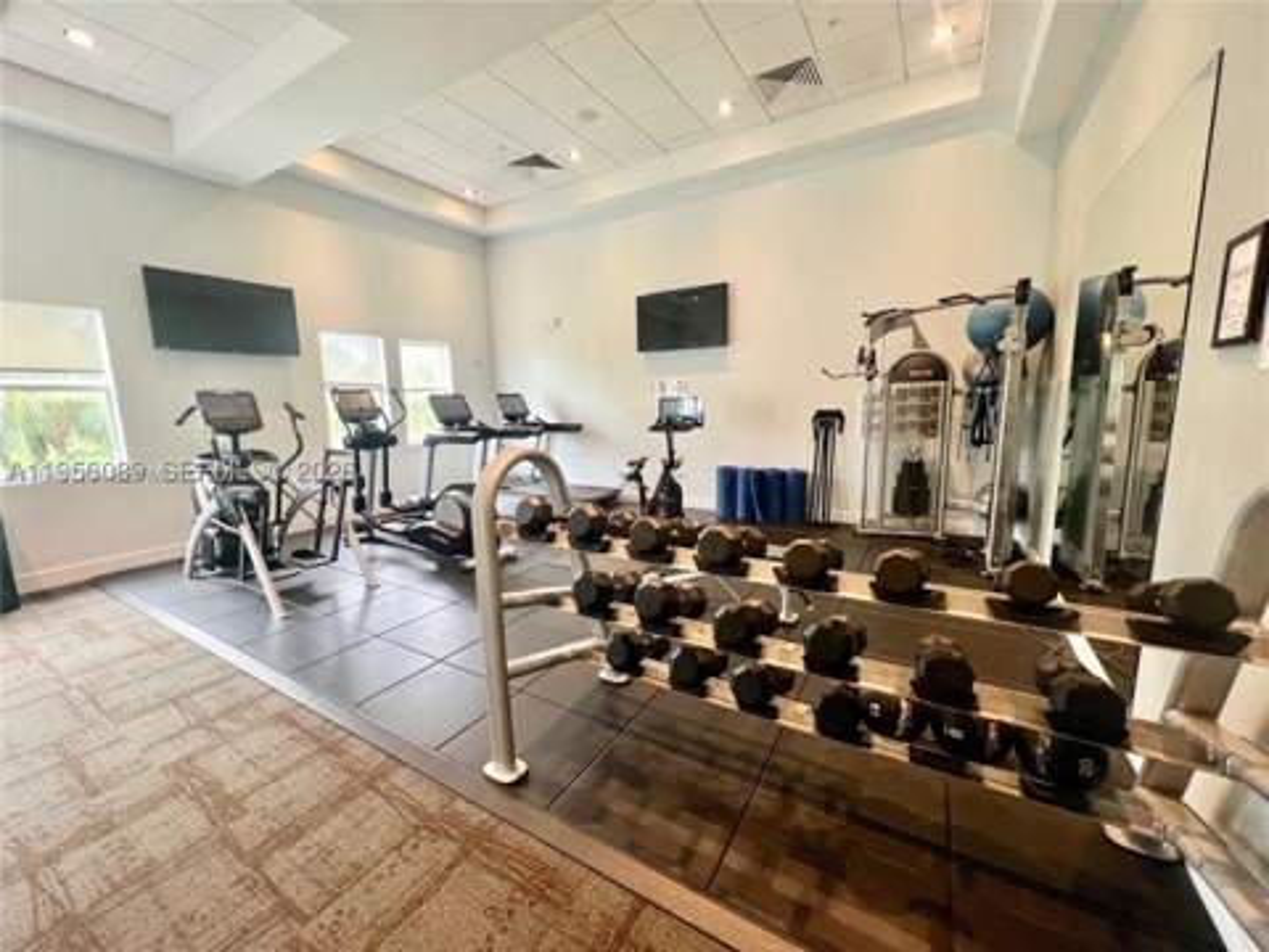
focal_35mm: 13
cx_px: 634
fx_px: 477
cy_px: 476
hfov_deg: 106.2
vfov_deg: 89.9
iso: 125
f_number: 1.8
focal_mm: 1.57
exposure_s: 1/60
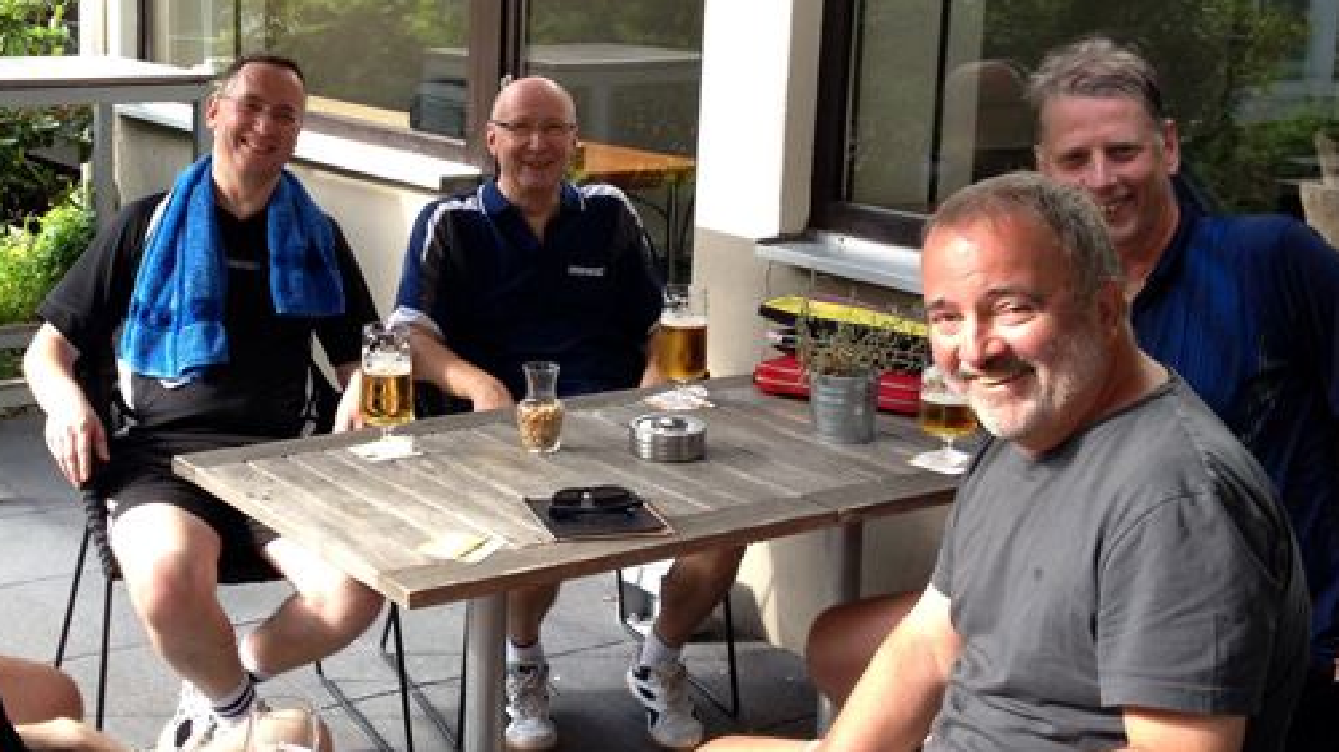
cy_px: 281
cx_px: 410
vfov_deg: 19.7
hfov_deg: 33.9
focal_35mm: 61
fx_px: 2165
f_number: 2.4
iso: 80
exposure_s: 1/120
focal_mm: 4.28
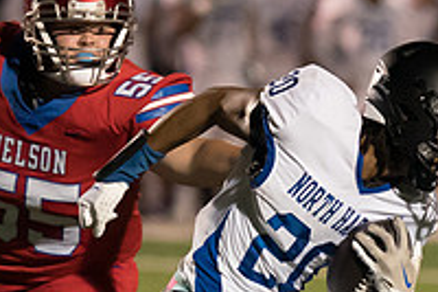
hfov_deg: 2.3
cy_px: 188
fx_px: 10916
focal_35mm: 898
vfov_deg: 1.5
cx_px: 372
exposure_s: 1/1250
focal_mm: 200
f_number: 2.8
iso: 8000
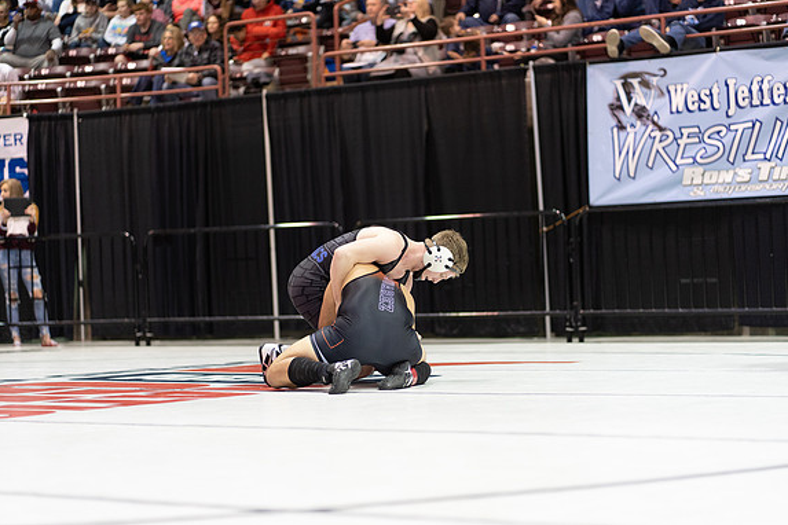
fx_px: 1882
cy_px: 260
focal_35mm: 86
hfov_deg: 23.6
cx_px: 395
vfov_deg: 15.9
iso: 2000
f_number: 1.8
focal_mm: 85
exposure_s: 1/500
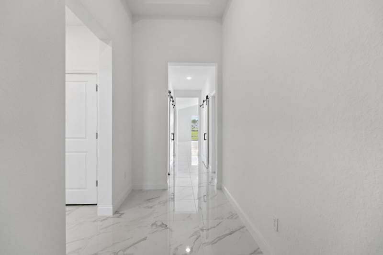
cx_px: 192
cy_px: 128
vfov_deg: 81.2
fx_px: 149
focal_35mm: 14
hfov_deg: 104.3
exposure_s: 1/30
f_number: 8
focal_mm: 14
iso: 100
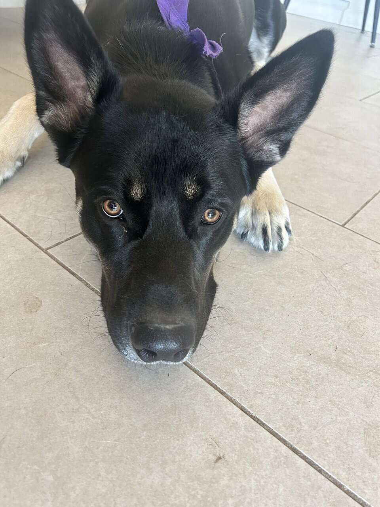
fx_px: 381
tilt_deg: -39.4
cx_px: 190
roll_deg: -8.4
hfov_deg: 53.1
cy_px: 254
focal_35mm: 26
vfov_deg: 67.3
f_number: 1.5
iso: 250
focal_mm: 5.7
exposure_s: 1/60
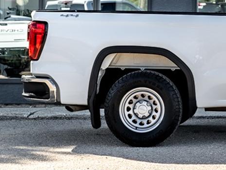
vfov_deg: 10.3
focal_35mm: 142
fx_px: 928
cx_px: 316
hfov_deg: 13.3
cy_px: -32
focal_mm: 39
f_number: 5
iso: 100
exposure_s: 1/160
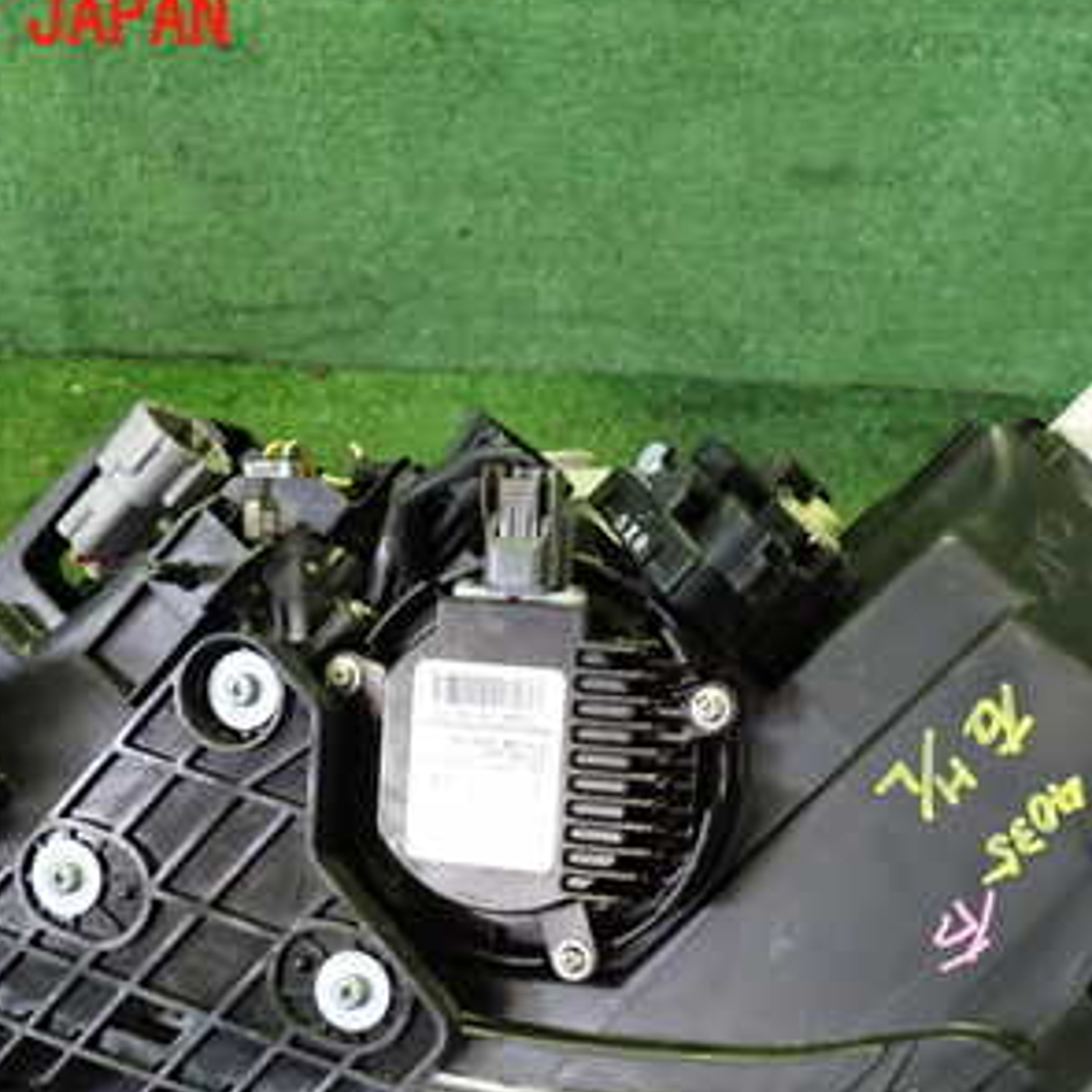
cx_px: 666
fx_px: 1606
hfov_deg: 37.4
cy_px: 807
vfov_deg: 36.7
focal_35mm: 45
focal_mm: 4.5
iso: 800
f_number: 2
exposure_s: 1/30
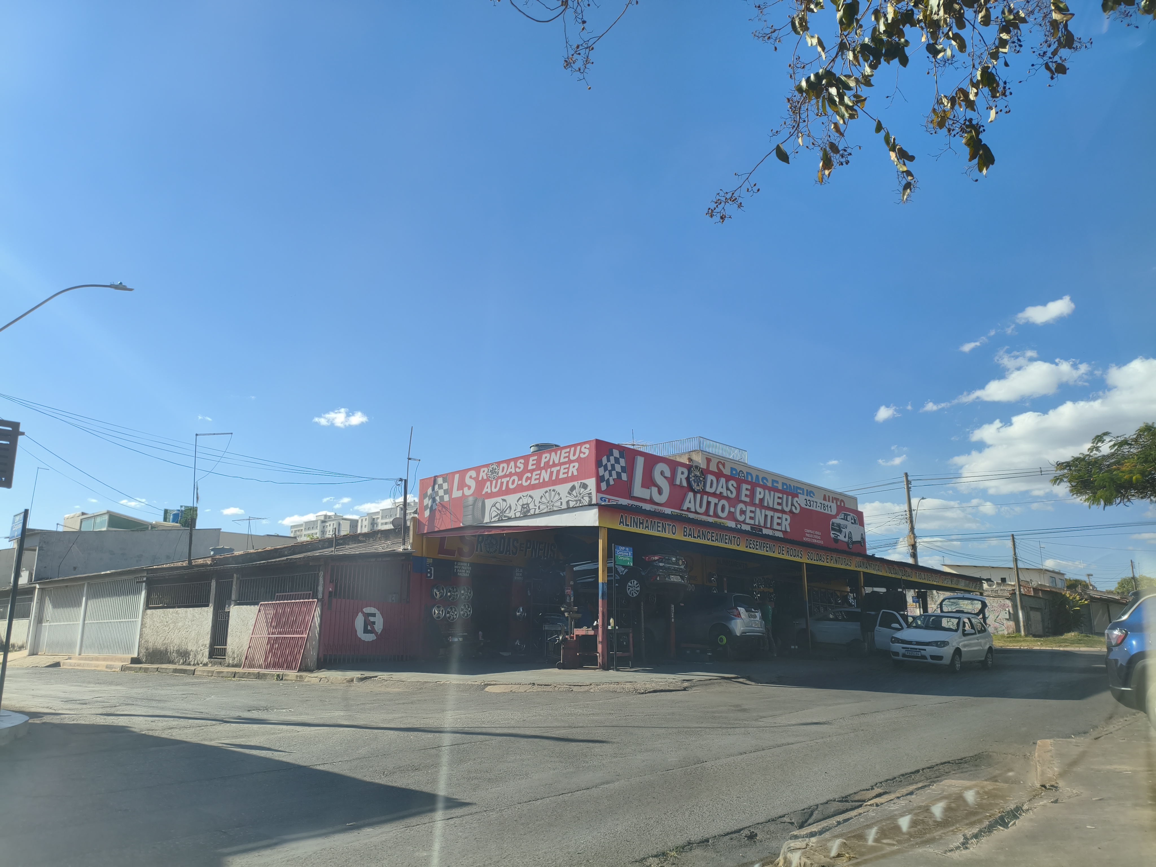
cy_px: 434
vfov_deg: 53.1
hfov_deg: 67.3
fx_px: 868
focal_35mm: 26
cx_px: 578
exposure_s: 1/1764
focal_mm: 4.94
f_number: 1.5
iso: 80
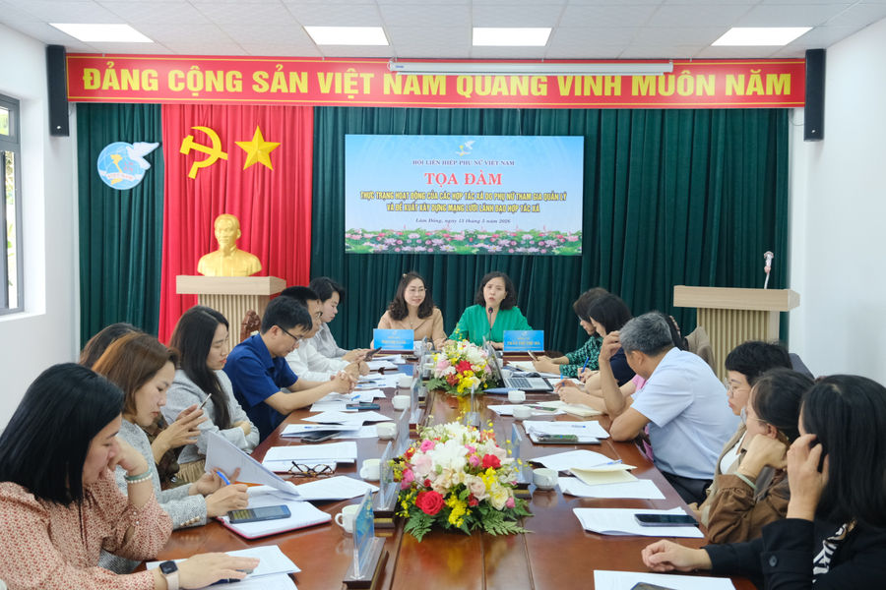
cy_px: 295
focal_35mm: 33
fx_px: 812
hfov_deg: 57.2
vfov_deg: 40.0
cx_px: 443
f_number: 4.5
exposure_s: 1/180
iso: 1600
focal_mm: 22.3
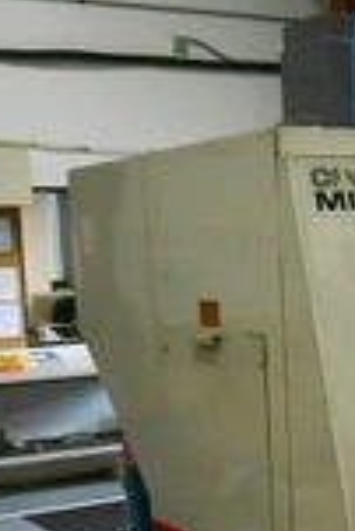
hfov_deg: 16.1
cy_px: 369
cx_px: 478
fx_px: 1181
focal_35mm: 80
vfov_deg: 25.2
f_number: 3.4
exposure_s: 1/30
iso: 320
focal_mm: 5.1
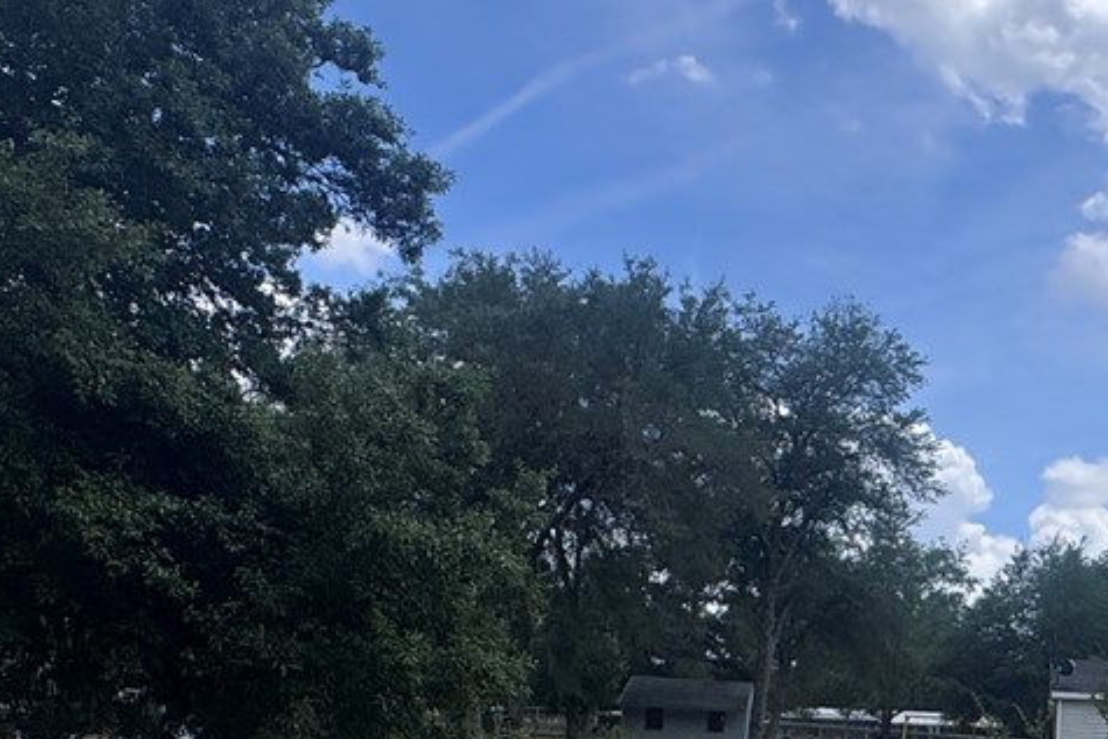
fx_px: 1508
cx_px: 1234
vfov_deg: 26.9
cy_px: 615
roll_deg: -0.7
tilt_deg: +5.8
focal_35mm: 49
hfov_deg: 34.5
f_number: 2.2
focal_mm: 2.22
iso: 50
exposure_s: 1/2674
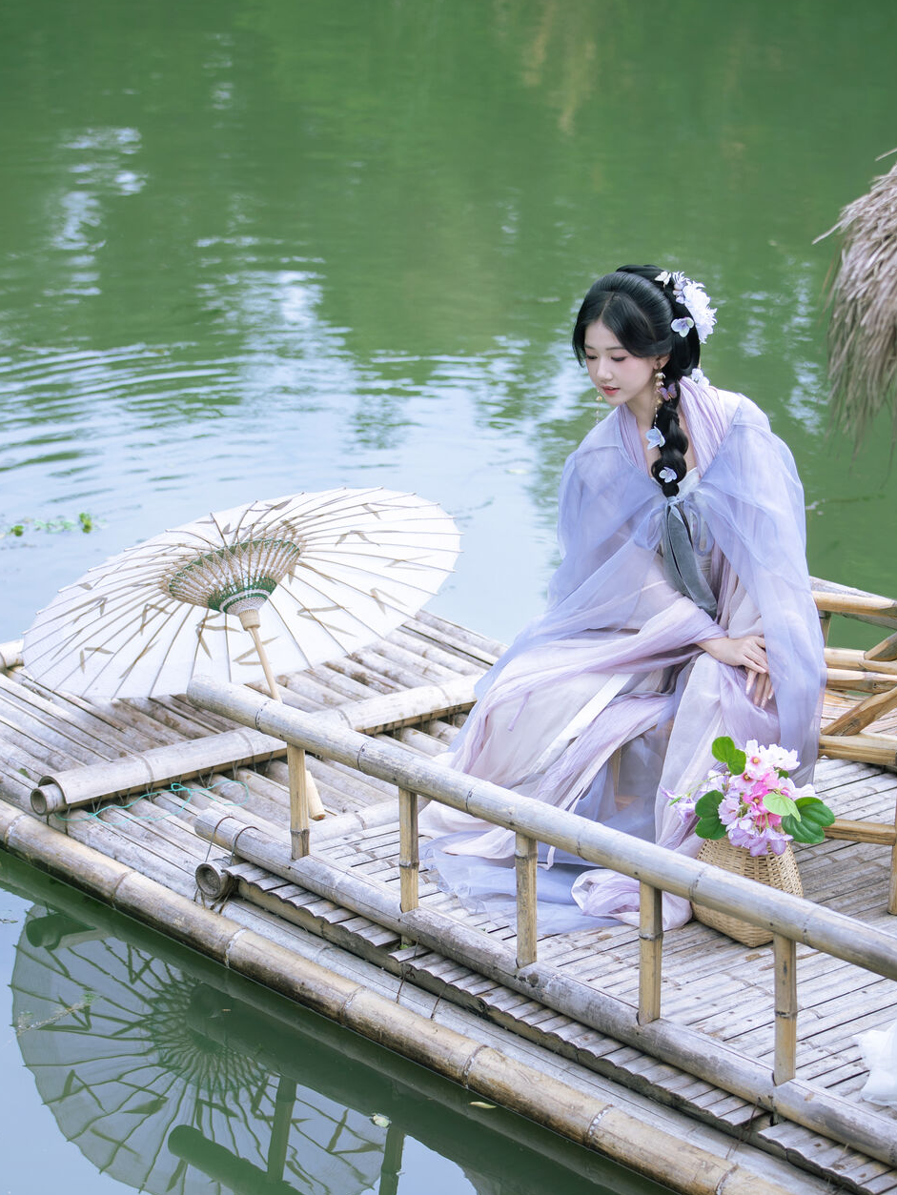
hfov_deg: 10.8
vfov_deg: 14.3
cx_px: 476
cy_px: 739
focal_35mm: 138
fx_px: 4766
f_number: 2.8
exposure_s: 1/1000
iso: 100
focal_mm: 100
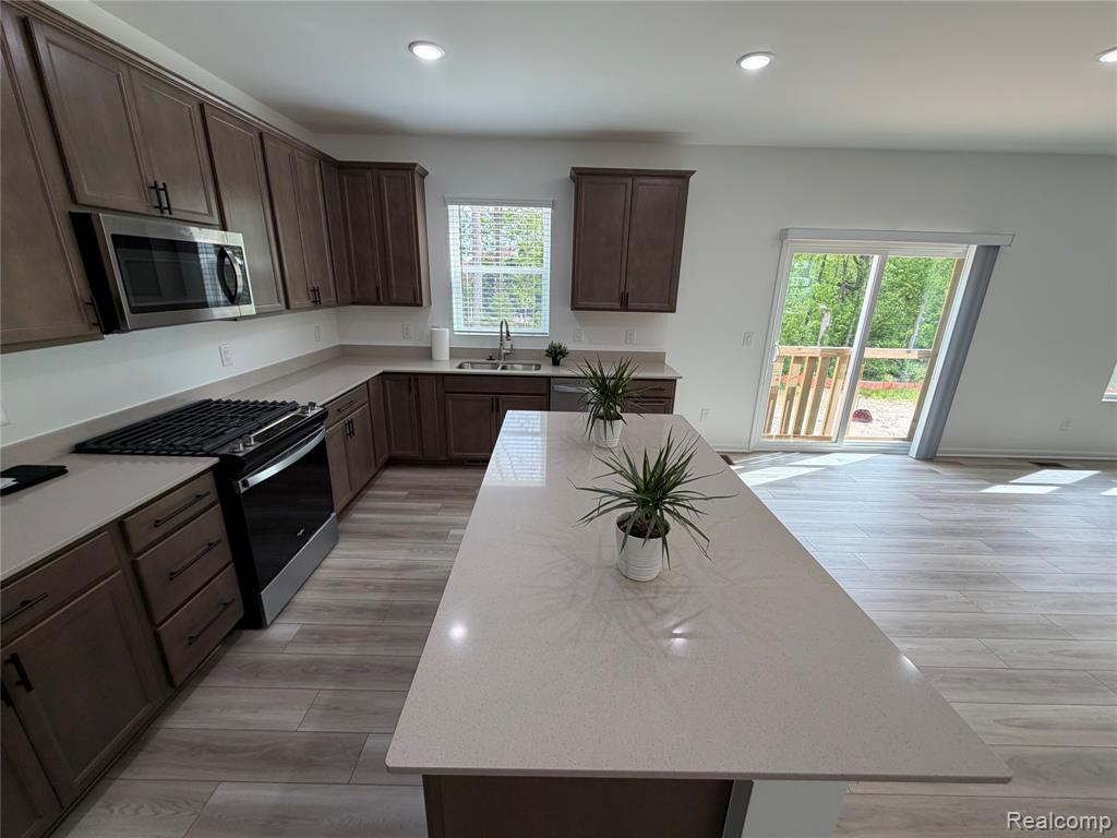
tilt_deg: -18.9
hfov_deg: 102.1
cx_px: 558
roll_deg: -1.7
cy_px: 419
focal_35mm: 14
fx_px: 452
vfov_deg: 85.7
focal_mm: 2.22
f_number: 2.2
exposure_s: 1/120
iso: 80
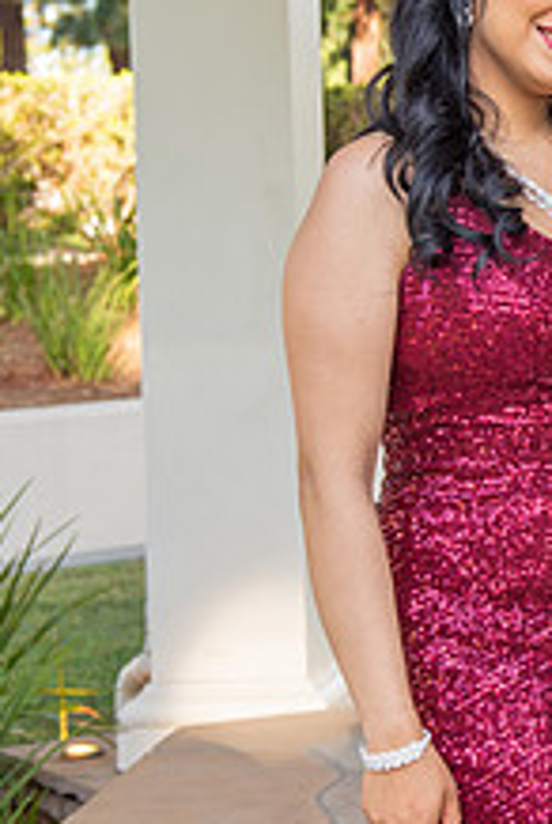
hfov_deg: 10.0
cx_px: 1028
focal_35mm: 129
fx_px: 2957
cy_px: 270
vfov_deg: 15.8
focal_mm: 48
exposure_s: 1/160
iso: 200
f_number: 5.6
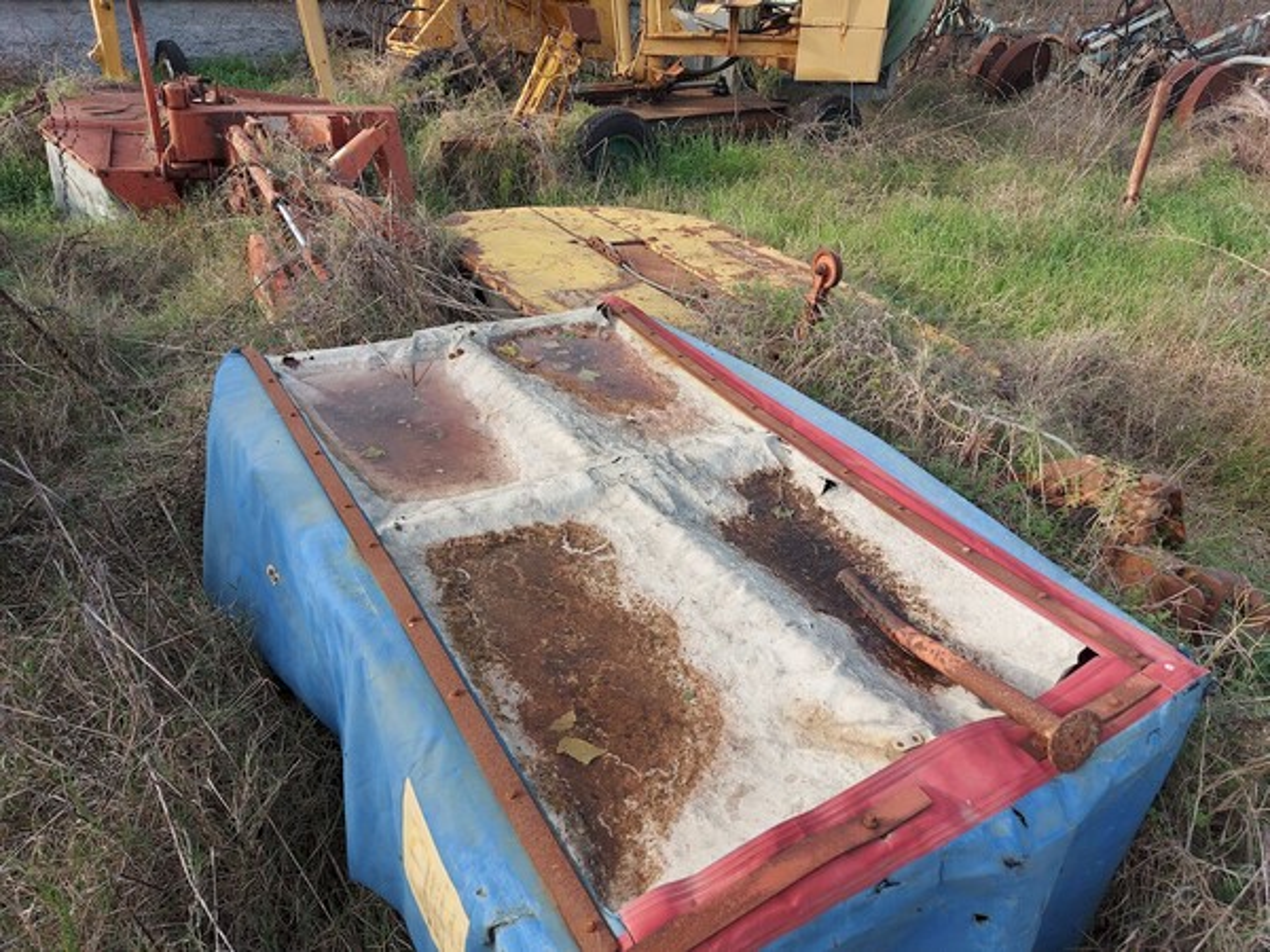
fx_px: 881
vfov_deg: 56.8
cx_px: 635
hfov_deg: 71.6
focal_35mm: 24
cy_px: 476
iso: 32
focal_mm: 5.23
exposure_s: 1/199
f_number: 1.8
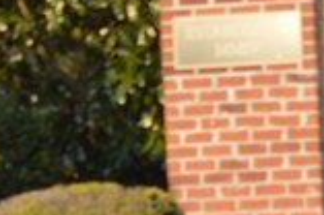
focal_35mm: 250
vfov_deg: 5.4
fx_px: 2245
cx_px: 389
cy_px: 316
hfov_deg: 8.2
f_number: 5.6
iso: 140
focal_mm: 24
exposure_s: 1/125
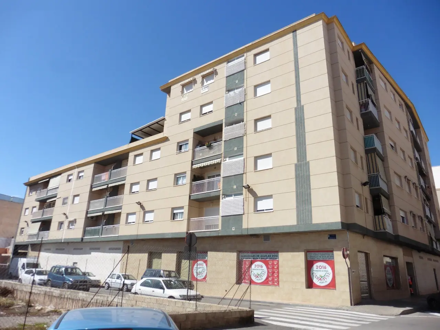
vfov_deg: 56.8
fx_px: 305
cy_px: 165
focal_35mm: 24
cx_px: 220
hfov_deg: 71.6
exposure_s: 1/2000
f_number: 3.3
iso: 100
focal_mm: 4.3
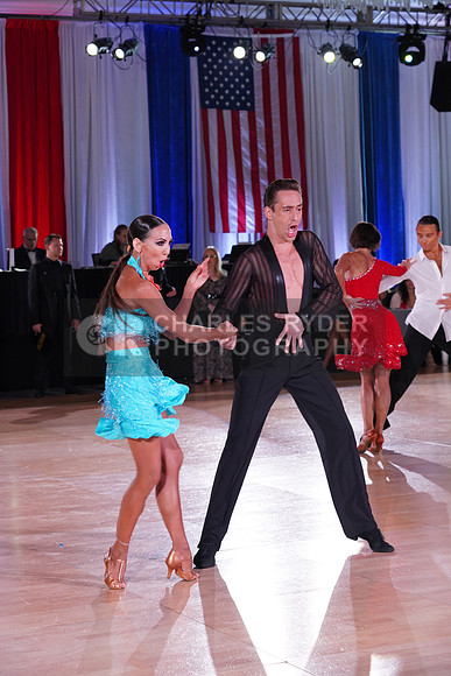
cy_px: 338
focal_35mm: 79
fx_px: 1484
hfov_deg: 17.3
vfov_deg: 25.7
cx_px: 226
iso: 1600
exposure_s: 1/160
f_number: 5.6
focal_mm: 79
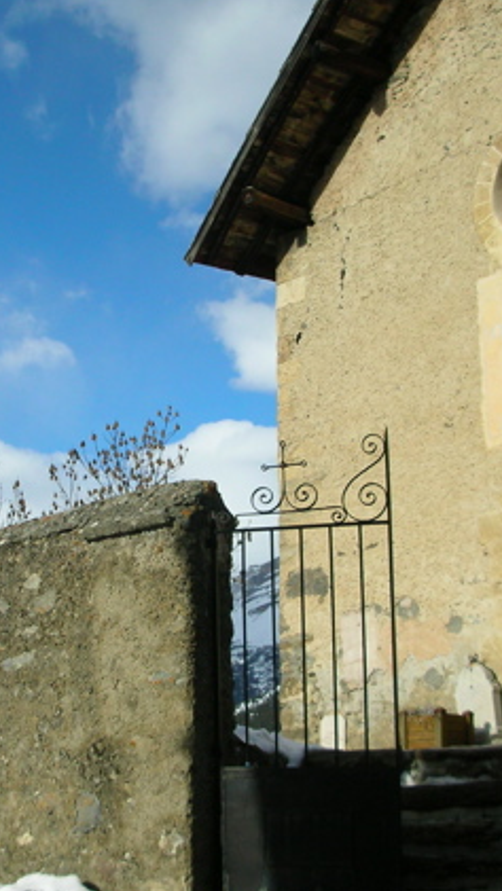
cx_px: 72
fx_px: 1372
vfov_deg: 36.0
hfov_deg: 20.4
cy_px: 447
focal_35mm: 58
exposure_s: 1/185
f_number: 8.5
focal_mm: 5.8
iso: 50
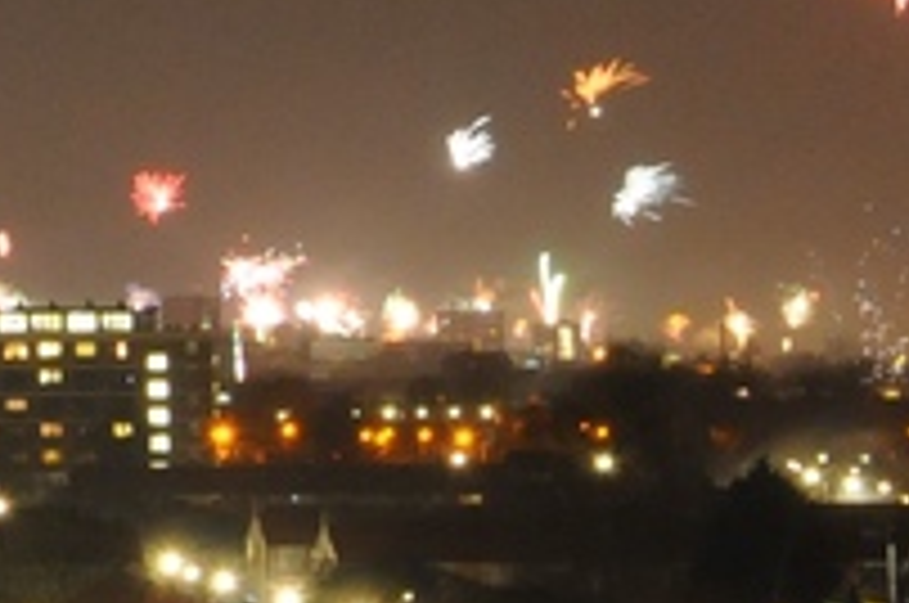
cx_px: -428
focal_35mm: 176
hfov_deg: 11.2
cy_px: -387
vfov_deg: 7.6
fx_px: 4448
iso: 900
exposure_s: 5
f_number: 8
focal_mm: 17
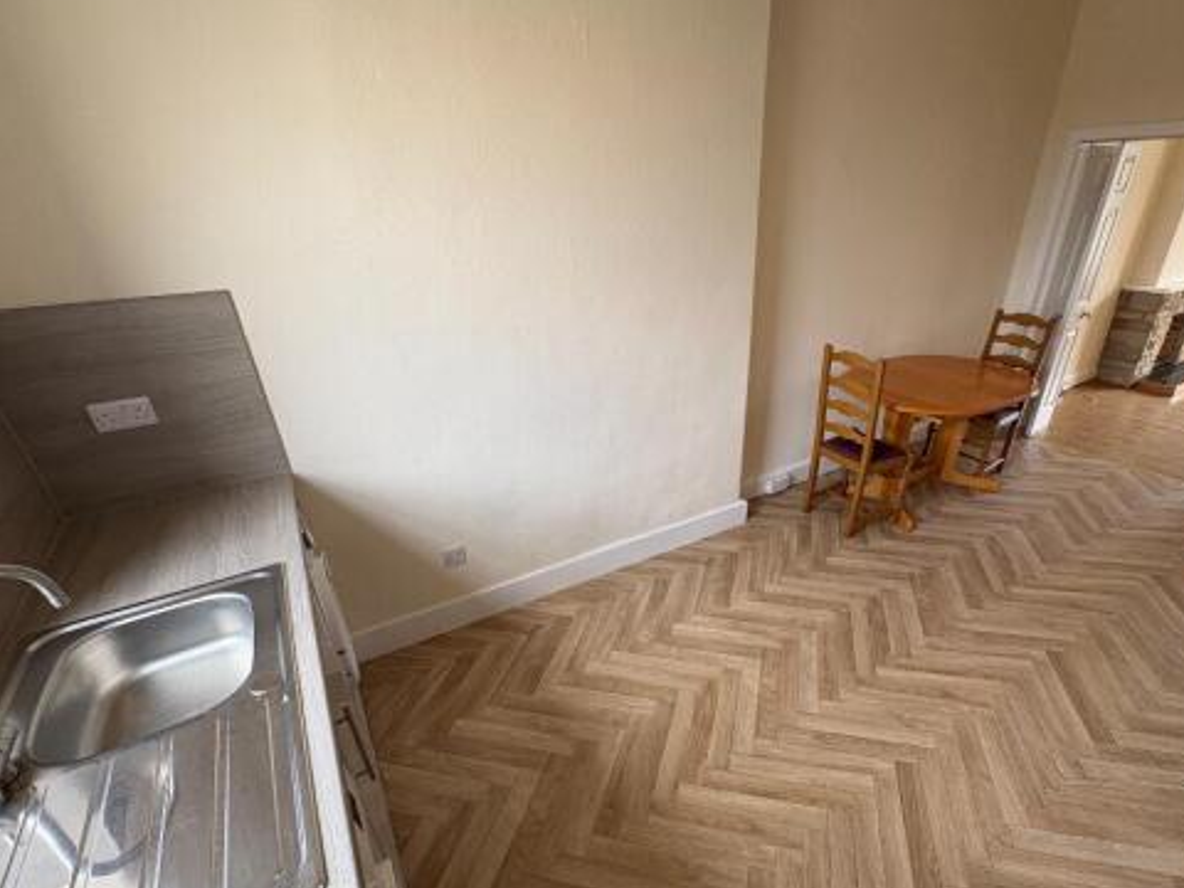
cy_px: 500
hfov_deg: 90.9
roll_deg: +2.0
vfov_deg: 74.4
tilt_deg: -27.8
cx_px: 638
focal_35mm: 17
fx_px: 581
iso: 125
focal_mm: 2.22
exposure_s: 1/99
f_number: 2.2
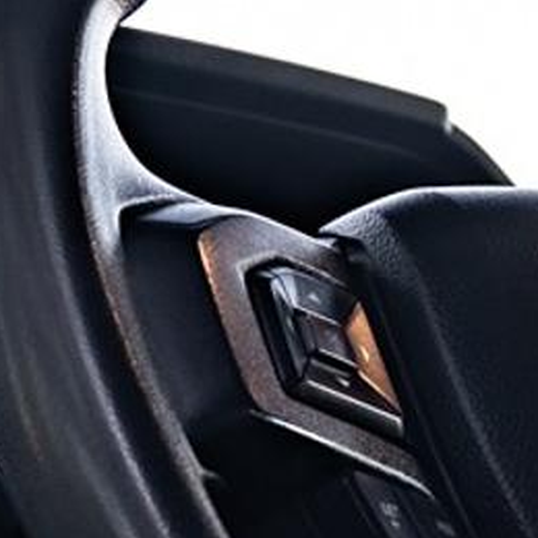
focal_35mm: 194
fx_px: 3411
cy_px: 359
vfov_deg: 9.0
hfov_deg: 8.9
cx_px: 733
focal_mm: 30
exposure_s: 1/60
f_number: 4
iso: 100
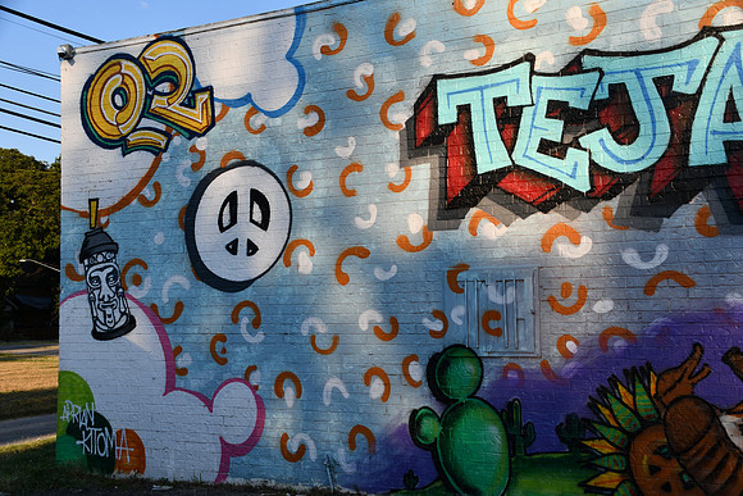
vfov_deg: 28.1
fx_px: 991
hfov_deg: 41.1
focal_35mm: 48
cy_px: 248
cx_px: 372
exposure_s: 1/250
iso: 125
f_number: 8
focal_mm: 32
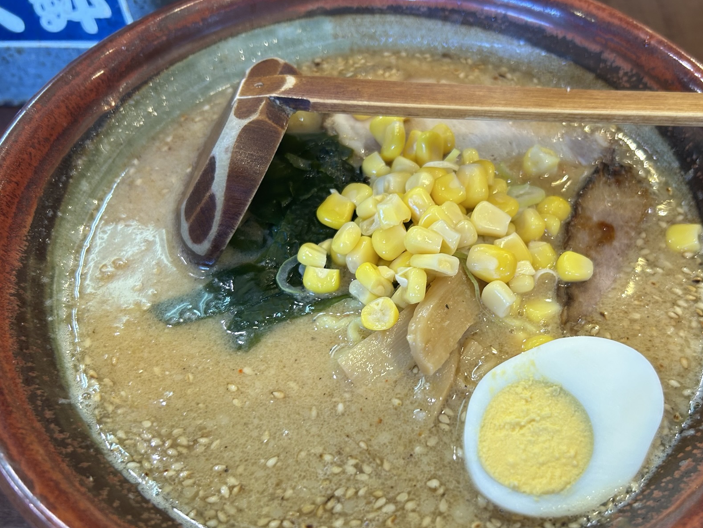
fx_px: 670
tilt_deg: -54.3
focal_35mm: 33
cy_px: 317
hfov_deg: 55.1
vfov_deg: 42.7
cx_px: 410
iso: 64
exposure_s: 1/50
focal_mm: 5.7
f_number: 1.5
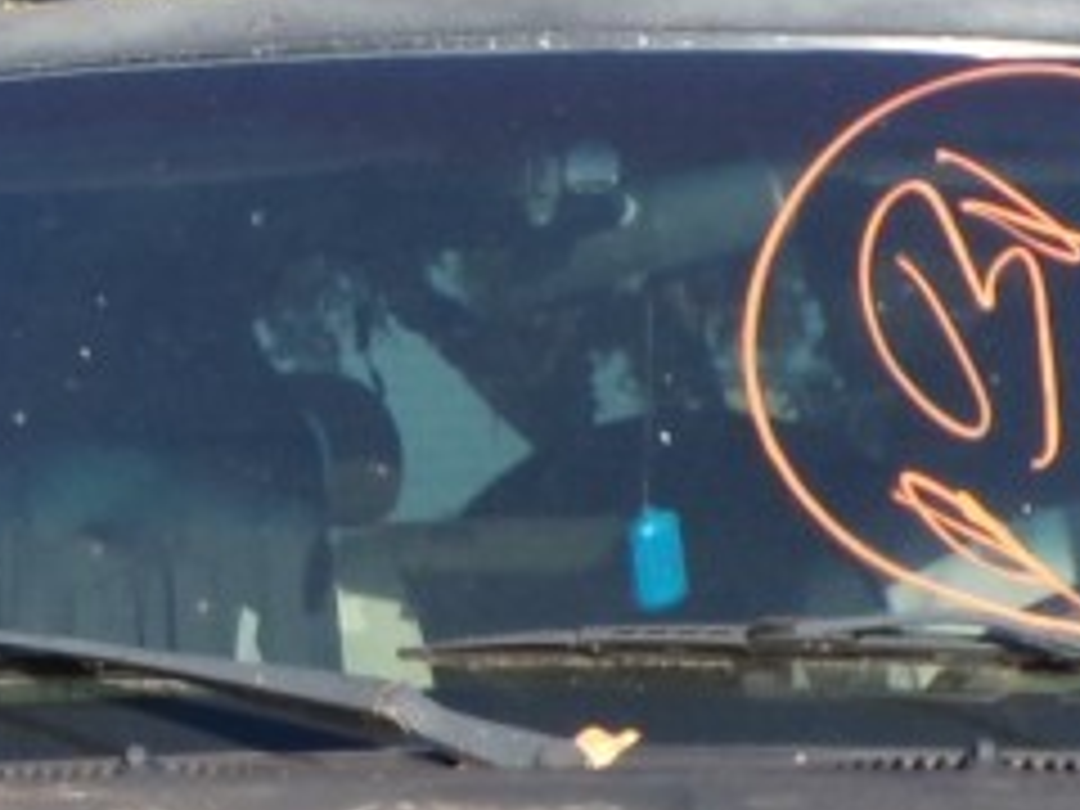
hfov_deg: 15.4
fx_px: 3994
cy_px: 1634
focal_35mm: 128
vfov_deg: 10.6
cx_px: 504
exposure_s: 1/220
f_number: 4.4
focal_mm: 4.3
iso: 100
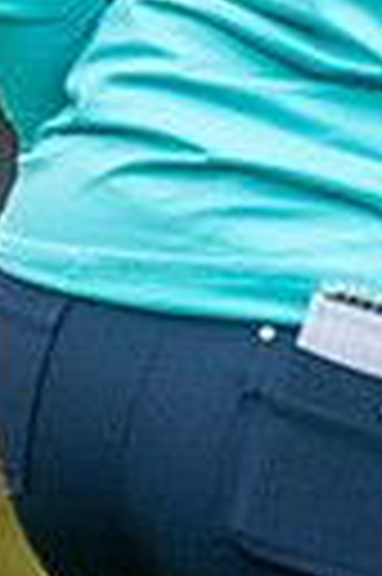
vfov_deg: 1.4
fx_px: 23363
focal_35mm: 1464
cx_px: 871
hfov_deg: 0.9
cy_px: -249
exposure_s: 1/200
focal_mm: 300
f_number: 4.5
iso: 1000
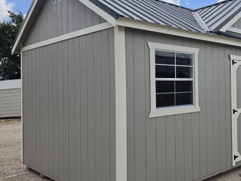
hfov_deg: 46.5
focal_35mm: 39
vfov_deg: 36.8
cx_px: 175
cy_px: 83
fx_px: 272
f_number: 1.4
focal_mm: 6.5
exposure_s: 1/7939
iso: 50
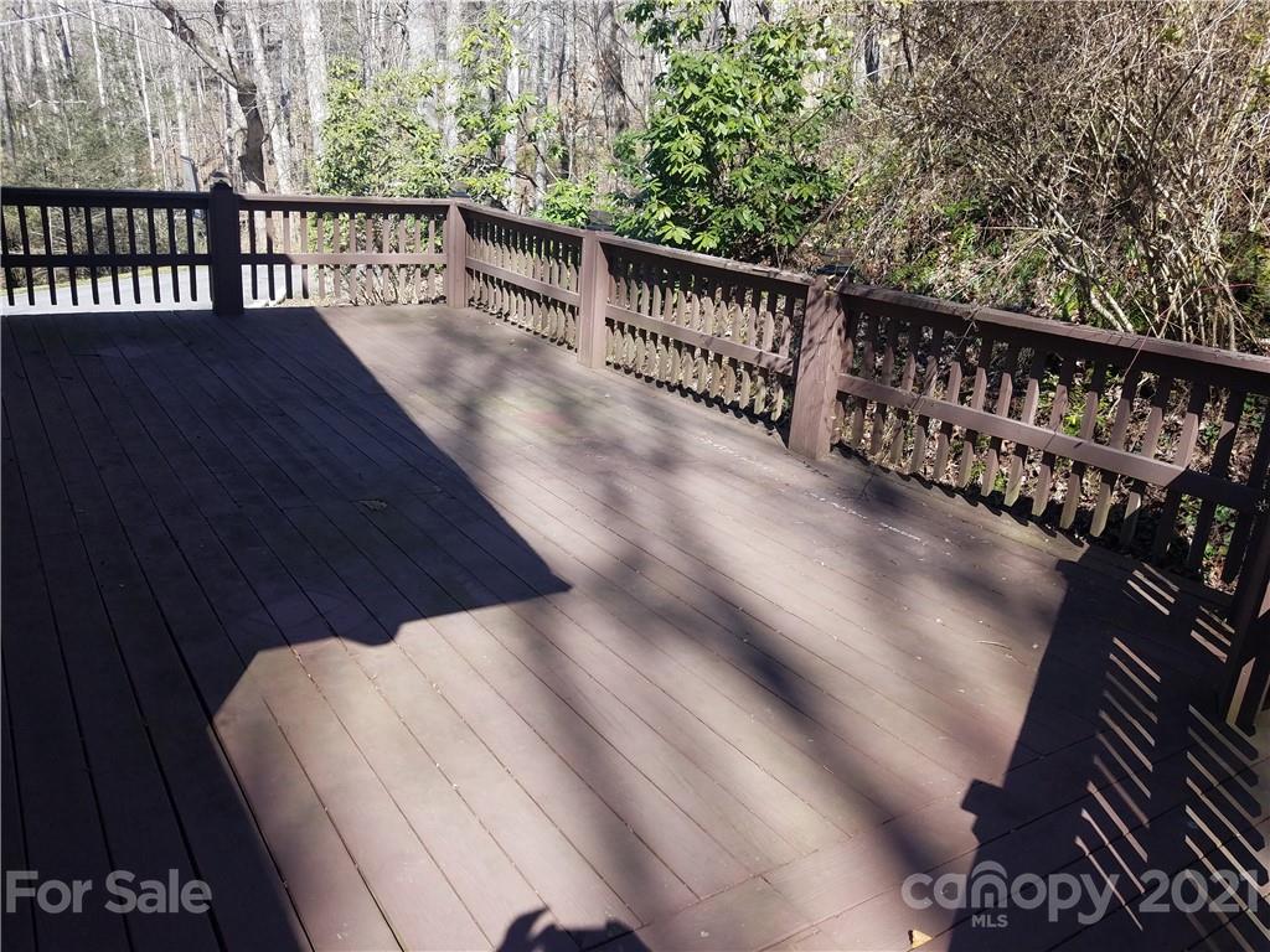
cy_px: 476
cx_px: 635
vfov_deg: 53.1
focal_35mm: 26
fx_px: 954
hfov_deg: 67.3
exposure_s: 1/708
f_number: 1.7
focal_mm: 4.2
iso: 50
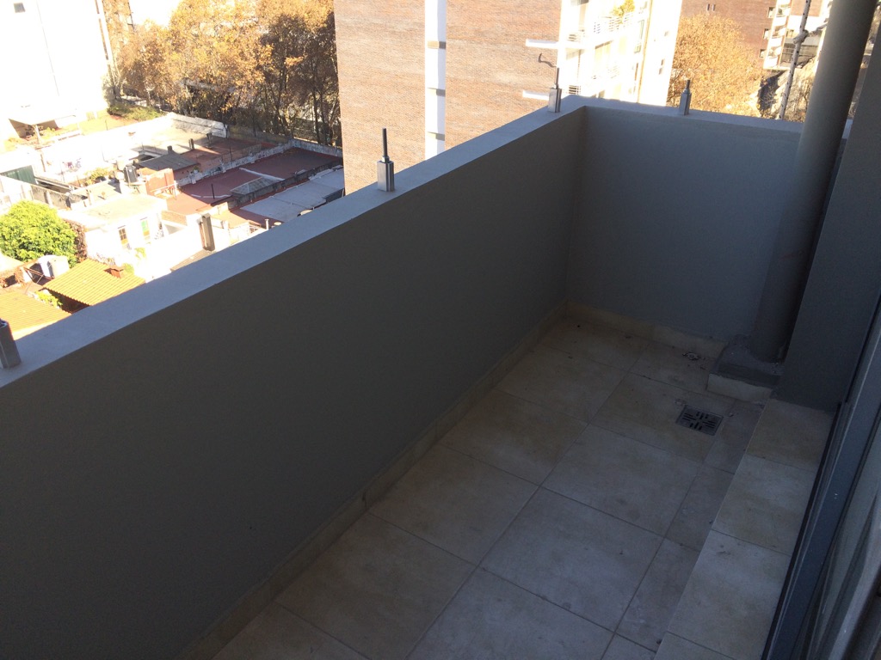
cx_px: 440
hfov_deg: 61.7
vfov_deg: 48.2
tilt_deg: -29.9
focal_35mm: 29
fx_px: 738
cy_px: 330
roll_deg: -1.4
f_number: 2.2
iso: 32
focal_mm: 4.15
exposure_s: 1/519
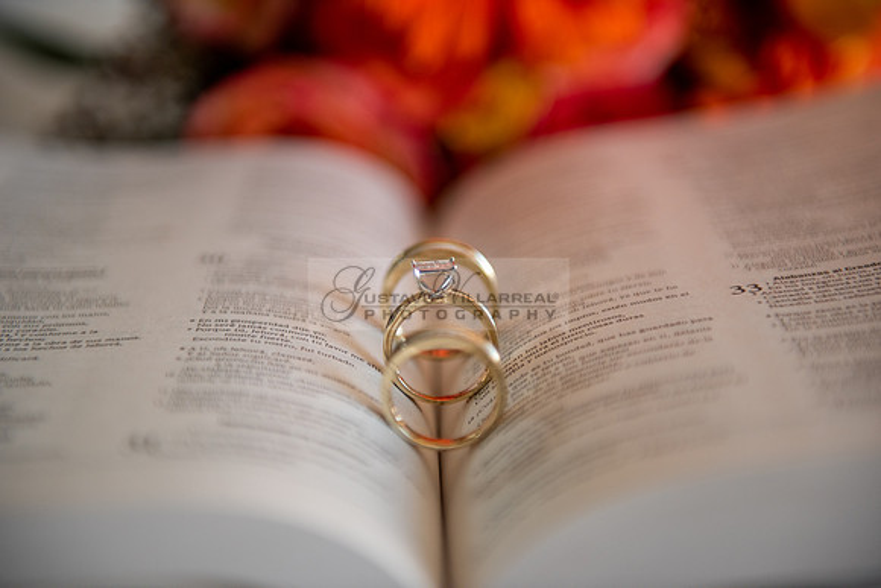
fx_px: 1713
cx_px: 440
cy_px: 294
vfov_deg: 19.5
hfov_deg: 28.8
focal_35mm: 70
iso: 500
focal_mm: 70
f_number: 2.8
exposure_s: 1/320
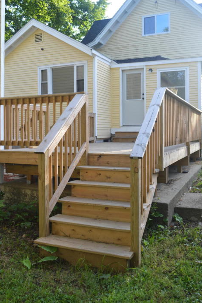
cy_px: 140
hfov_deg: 36.8
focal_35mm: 36
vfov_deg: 53.1
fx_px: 303
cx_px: 108
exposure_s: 1/125
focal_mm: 22
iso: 250
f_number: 5.6
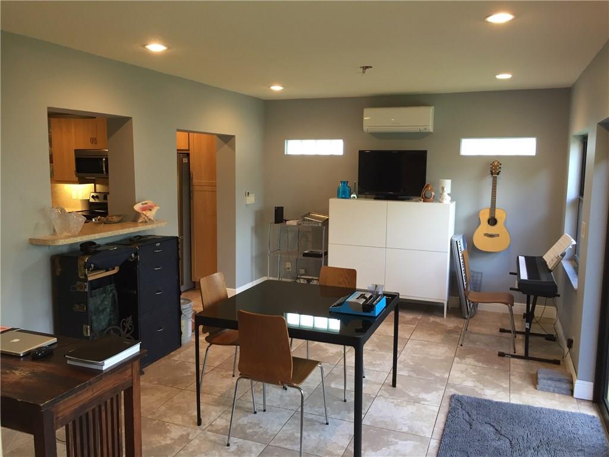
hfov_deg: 61.7
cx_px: 304
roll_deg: -1.3
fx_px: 510
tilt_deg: -8.5
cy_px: 228
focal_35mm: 29
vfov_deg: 48.2
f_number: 2.2
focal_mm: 4.15
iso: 64
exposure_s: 1/30
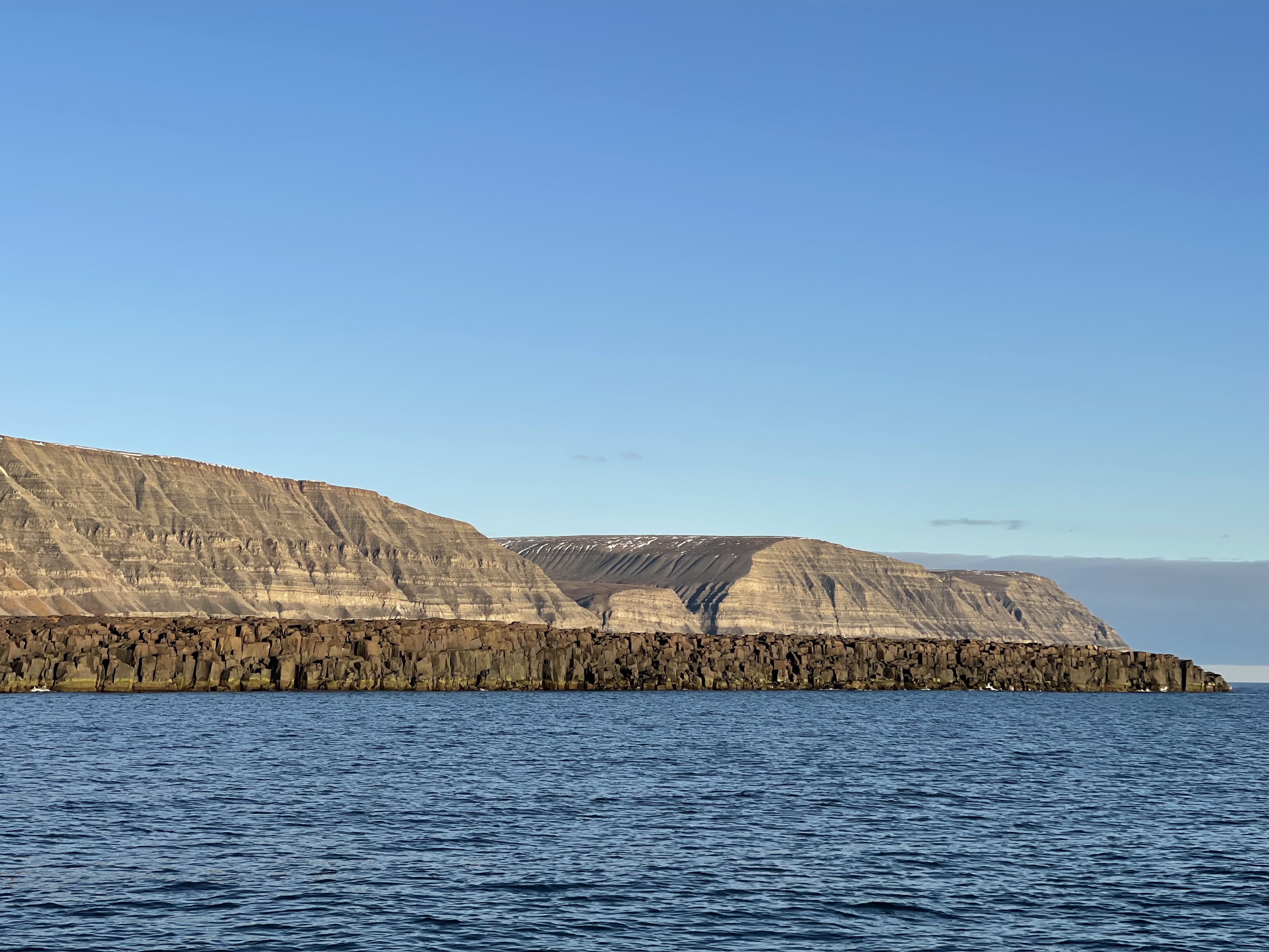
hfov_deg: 30.3
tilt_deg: +4.3
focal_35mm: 64
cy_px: 476
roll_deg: +1.7
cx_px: 634
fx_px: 2346
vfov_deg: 22.9
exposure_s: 1/1155
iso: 20
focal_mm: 7.5
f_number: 2.2
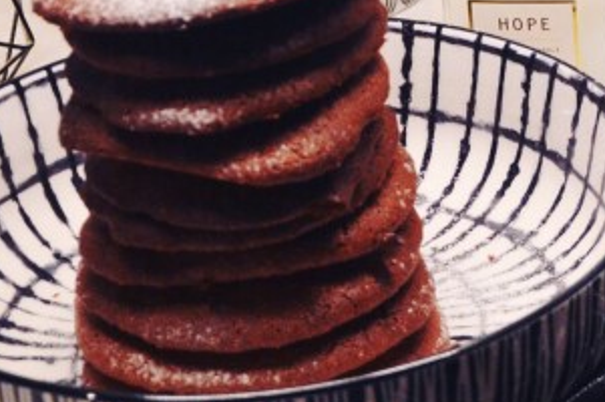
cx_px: 802
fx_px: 3693
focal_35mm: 220
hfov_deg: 9.2
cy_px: 146
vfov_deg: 6.2
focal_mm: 38
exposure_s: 1/60
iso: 1000
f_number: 4.5
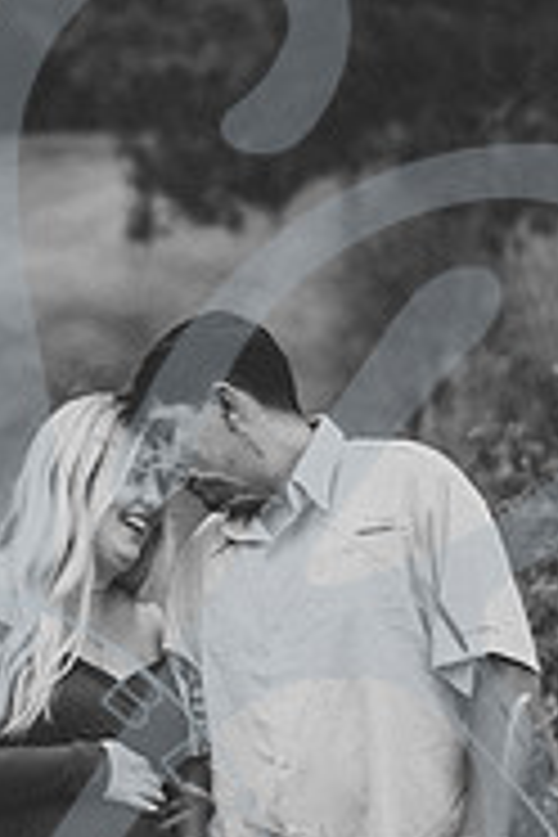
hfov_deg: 6.9
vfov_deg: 10.4
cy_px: 648
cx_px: 81
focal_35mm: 198
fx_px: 4603
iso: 200
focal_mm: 82
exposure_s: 1/320
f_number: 2.8
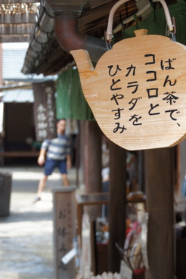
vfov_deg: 16.3
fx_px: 976
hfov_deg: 10.9
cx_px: 99
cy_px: 143
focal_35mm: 126
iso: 320
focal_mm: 62
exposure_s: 1/160
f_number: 5.6
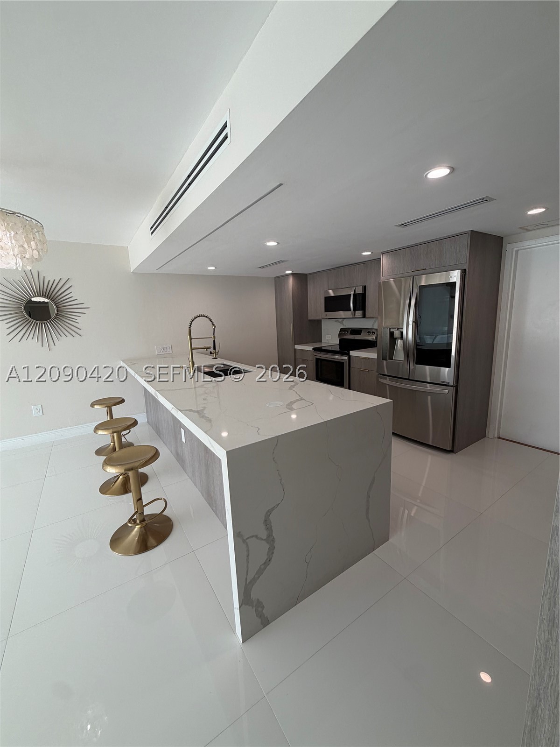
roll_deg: +2.7
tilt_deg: -11.7
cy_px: 374
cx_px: 280
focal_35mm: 14
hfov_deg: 85.7
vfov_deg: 102.1
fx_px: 302
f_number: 2.2
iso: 40
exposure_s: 1/135
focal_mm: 2.22
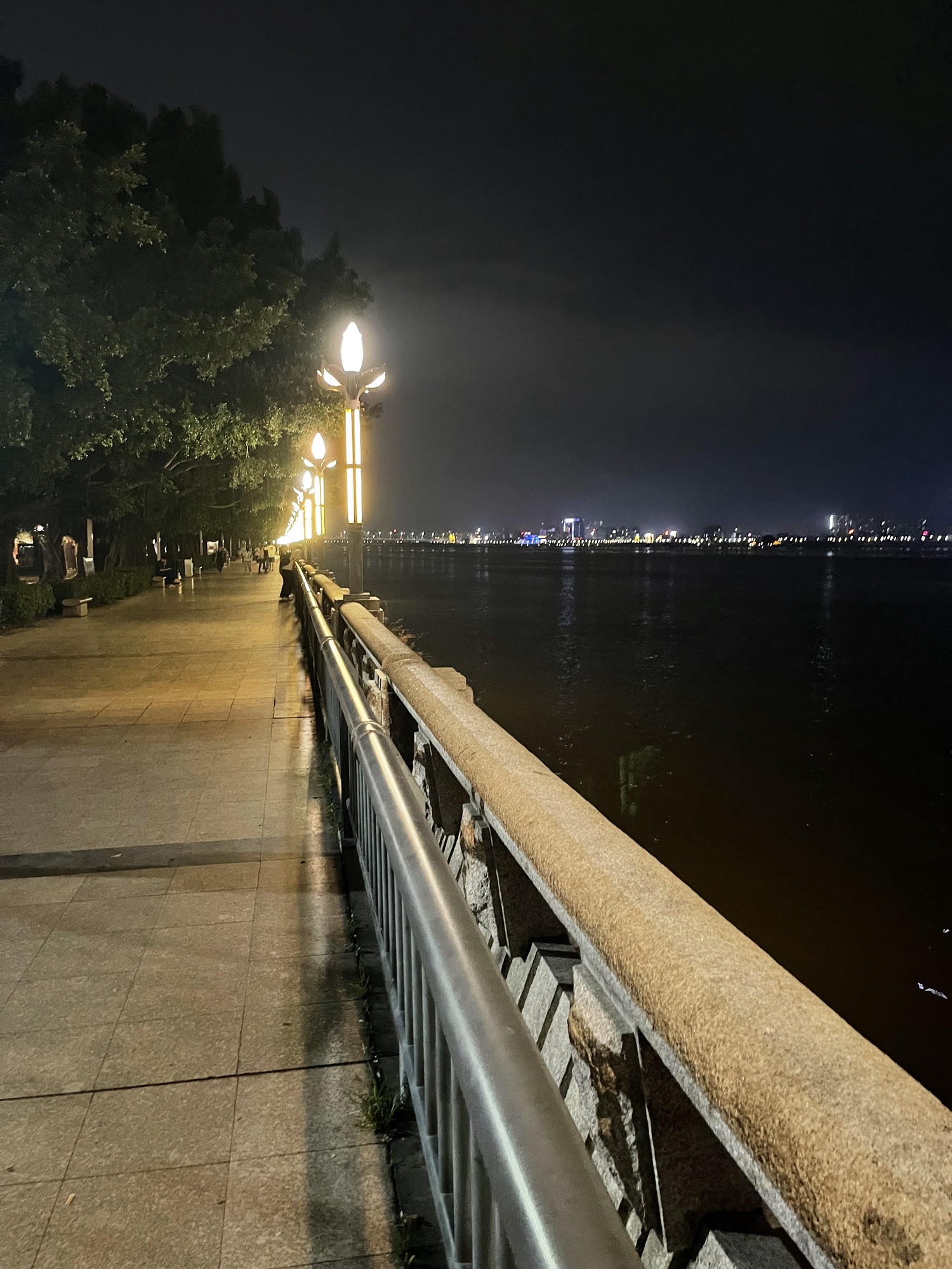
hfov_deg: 54.9
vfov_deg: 69.4
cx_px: 476
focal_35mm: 25
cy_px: 634
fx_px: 917
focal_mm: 5.1
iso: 1000
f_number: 1.6
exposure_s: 1/25
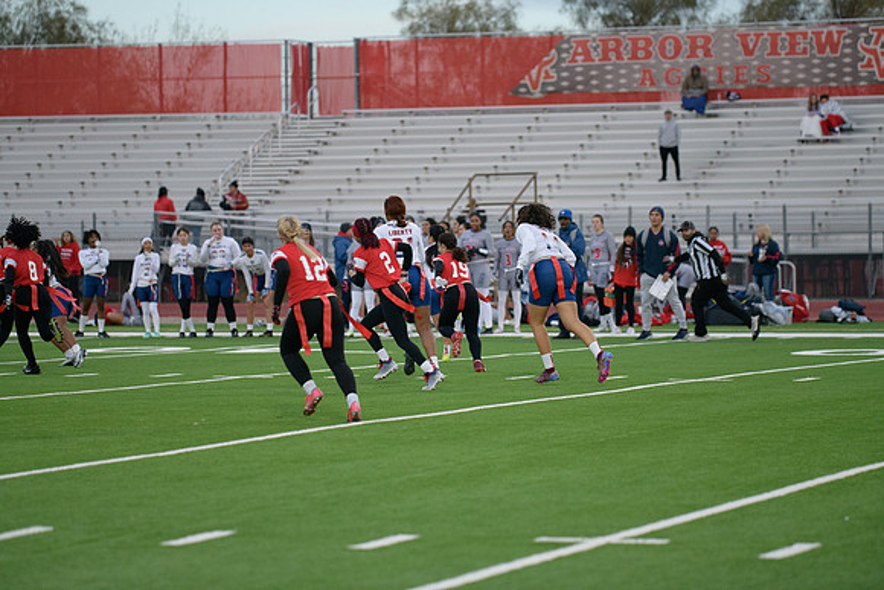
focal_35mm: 145
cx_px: 442
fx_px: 3561
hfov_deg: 14.2
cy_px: 295
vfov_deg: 9.5
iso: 3200
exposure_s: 1/3200
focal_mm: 145
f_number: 2.8
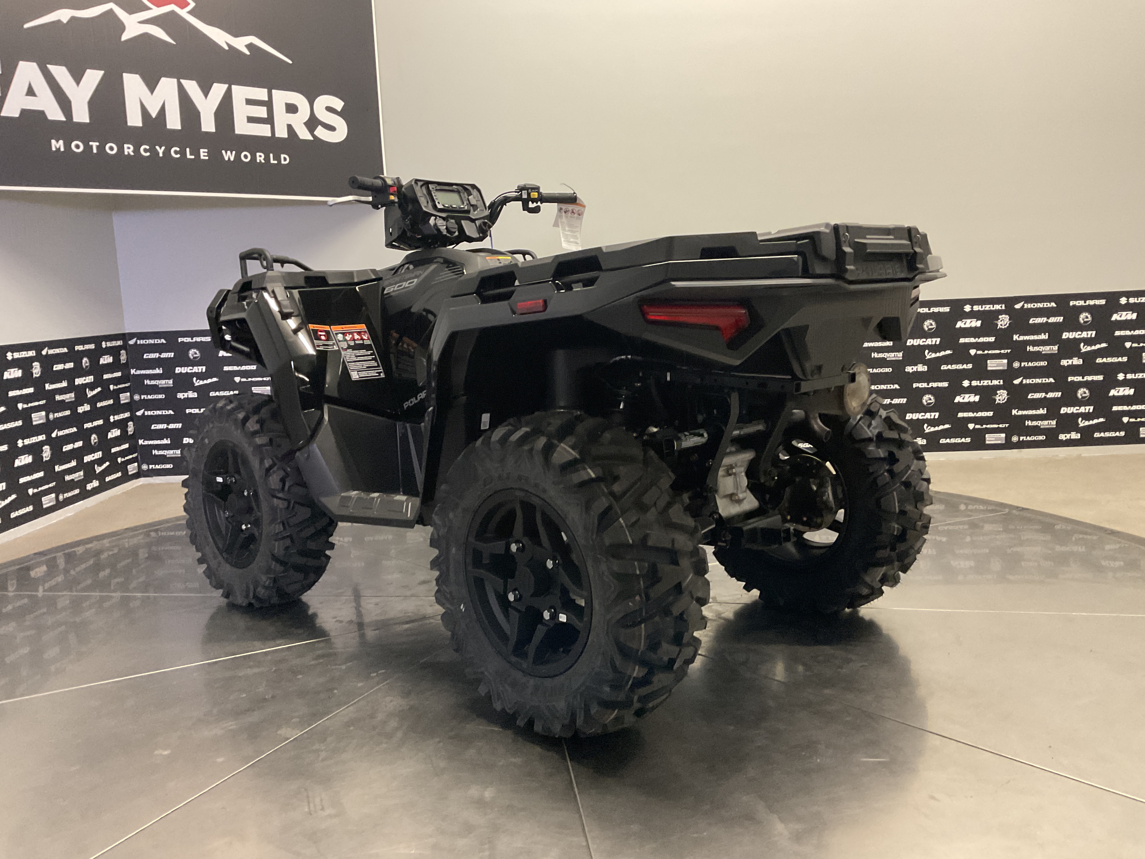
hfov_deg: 61.7
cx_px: 572
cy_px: 430
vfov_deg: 48.2
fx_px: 959
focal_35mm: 29
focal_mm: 3
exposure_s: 1/40
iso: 250
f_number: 1.8
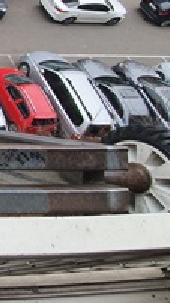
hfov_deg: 16.2
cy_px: 67
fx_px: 305
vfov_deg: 50.1
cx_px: -220
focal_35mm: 38
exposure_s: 1/227
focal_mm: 1.8
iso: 50
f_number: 2.2
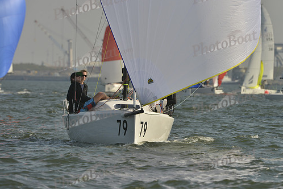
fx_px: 3663
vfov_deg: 3.0
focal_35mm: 466
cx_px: 163
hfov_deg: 4.4
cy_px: 79
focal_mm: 400
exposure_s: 1/1250
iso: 280
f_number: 9
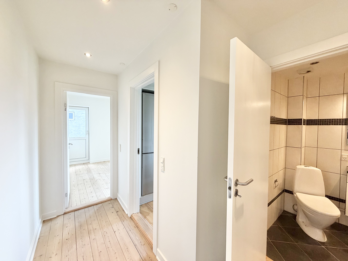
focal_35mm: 14
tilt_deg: -1.9
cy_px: 130
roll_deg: -0.2
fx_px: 141
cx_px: 174
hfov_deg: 102.1
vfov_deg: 85.7
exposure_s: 1/100
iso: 250
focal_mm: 2.22
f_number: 2.2
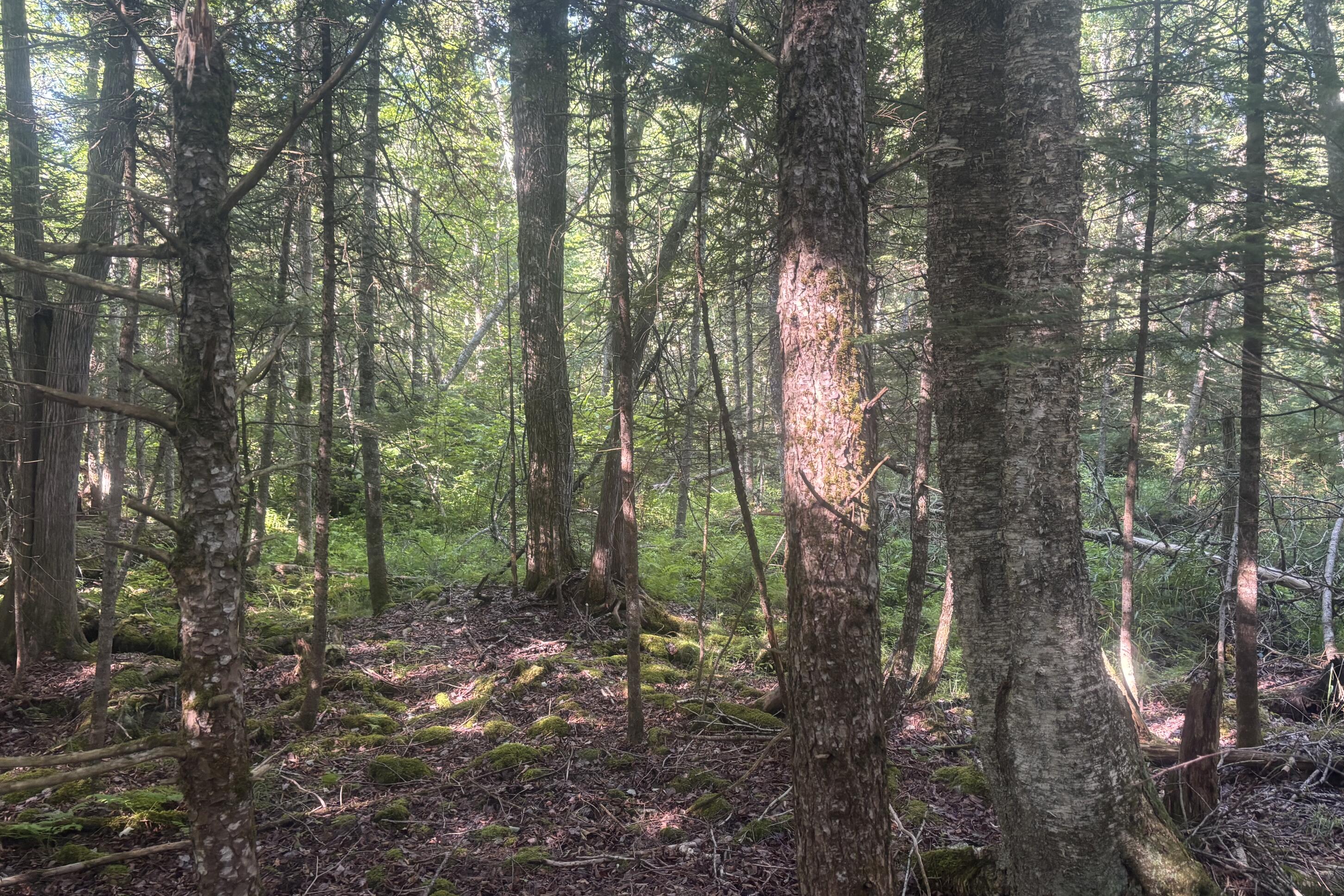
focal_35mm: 28
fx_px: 1045
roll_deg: -0.6
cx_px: 673
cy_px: 454
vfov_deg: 46.4
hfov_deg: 65.5
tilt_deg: -4.4
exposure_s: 1/60
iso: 200
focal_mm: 5.96
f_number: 1.6
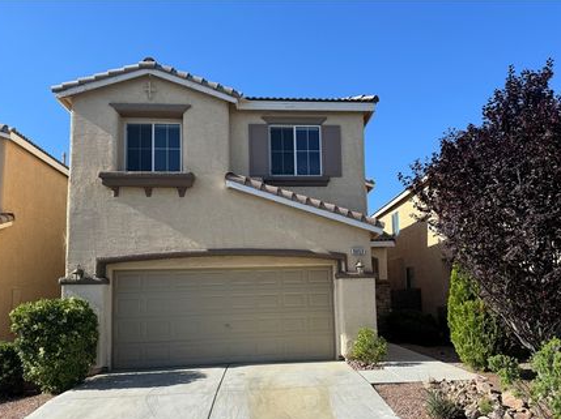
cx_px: 309
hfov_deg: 63.3
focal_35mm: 28
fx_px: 453
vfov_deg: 49.5
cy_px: 243
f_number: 1.78
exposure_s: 1/3247
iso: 80
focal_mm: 6.76
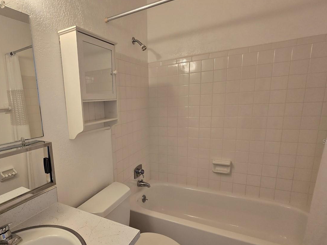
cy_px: 141
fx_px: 179
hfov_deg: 82.1
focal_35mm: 19
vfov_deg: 68.3
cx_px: 112
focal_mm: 2.2
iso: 160
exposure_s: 1/60
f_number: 2.2
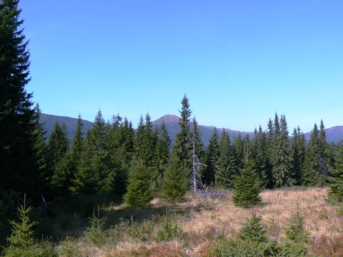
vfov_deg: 39.7
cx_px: 172
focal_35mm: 36
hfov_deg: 51.4
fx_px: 357
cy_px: 128
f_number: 5.6
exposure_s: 1/500
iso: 80
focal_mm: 6
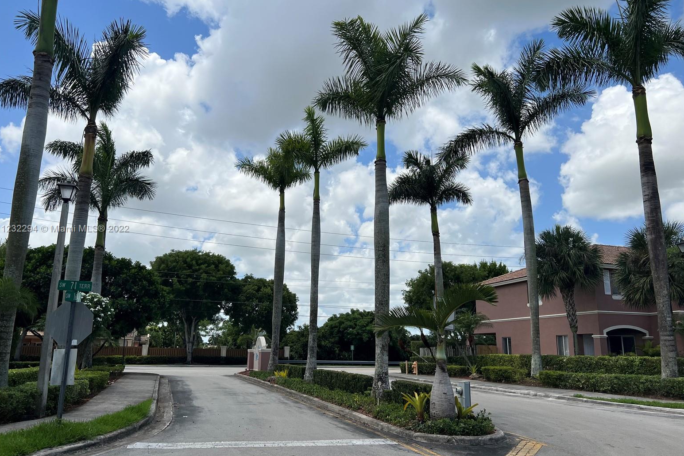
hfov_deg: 65.5
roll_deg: -0.4
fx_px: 532
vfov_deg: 46.4
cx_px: 341
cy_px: 229
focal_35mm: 28
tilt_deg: +12.5
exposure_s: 1/7463
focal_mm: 5.7
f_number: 1.5
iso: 50
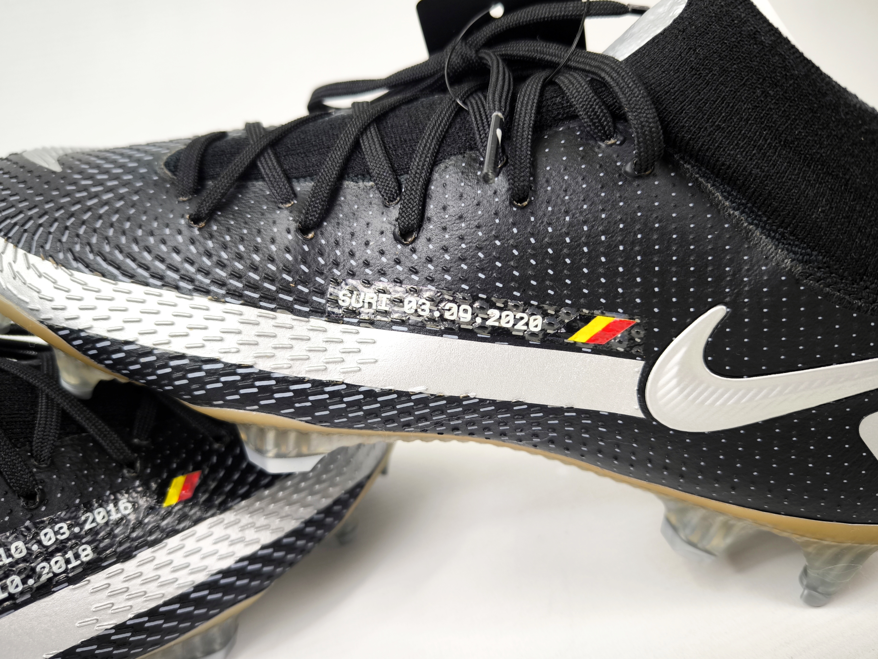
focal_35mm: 24
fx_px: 609
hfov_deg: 71.6
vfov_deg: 56.8
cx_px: 439
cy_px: 330
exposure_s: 1/100
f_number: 1.9
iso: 160
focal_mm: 6.92
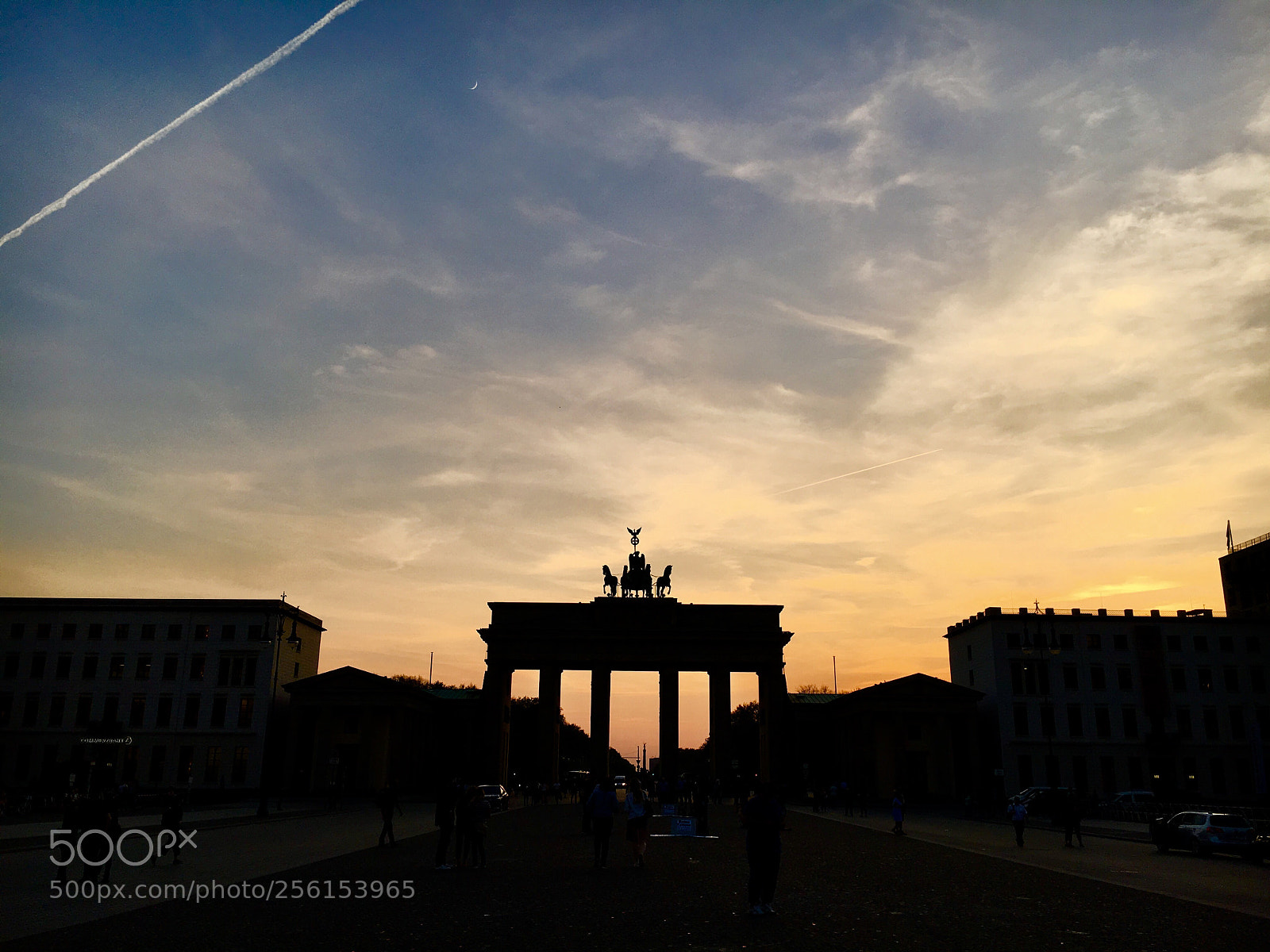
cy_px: 476
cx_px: 635
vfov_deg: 48.2
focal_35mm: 29
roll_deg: -0.9
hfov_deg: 61.7
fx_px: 1064
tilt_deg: +16.0
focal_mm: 4.15
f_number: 2.2
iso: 25
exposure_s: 1/409
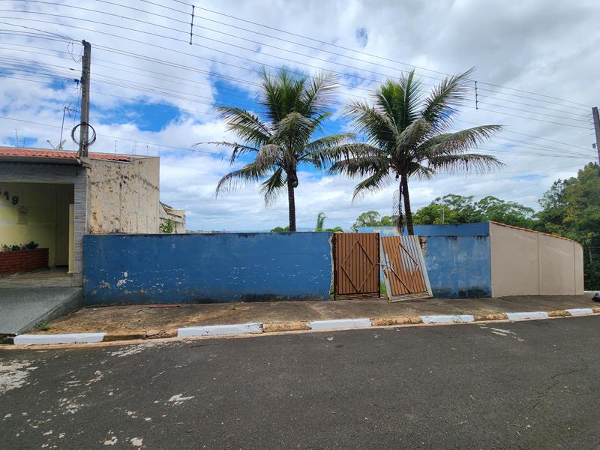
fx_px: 225
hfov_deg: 106.2
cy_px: 225
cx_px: 300
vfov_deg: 89.9
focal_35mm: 13
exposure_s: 1/2365
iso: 50
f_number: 2.2
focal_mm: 2.2
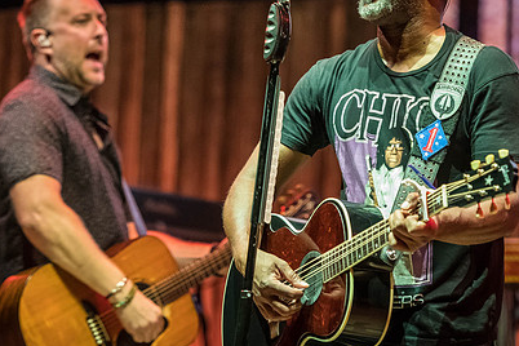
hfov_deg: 6.8
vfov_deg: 4.5
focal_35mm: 305
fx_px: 4397
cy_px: 24
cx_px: 243
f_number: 2.8
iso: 3200
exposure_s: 1/1000
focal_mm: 155
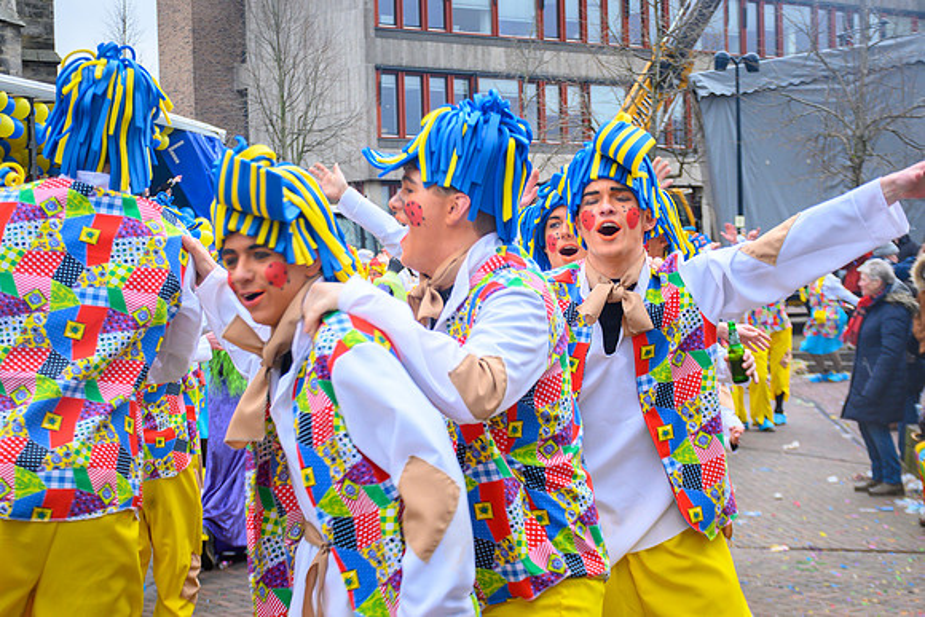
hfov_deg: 31.9
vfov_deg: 21.6
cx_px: 462
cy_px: 308
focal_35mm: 63
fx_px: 1619
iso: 400
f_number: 5
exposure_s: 1/250
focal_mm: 42
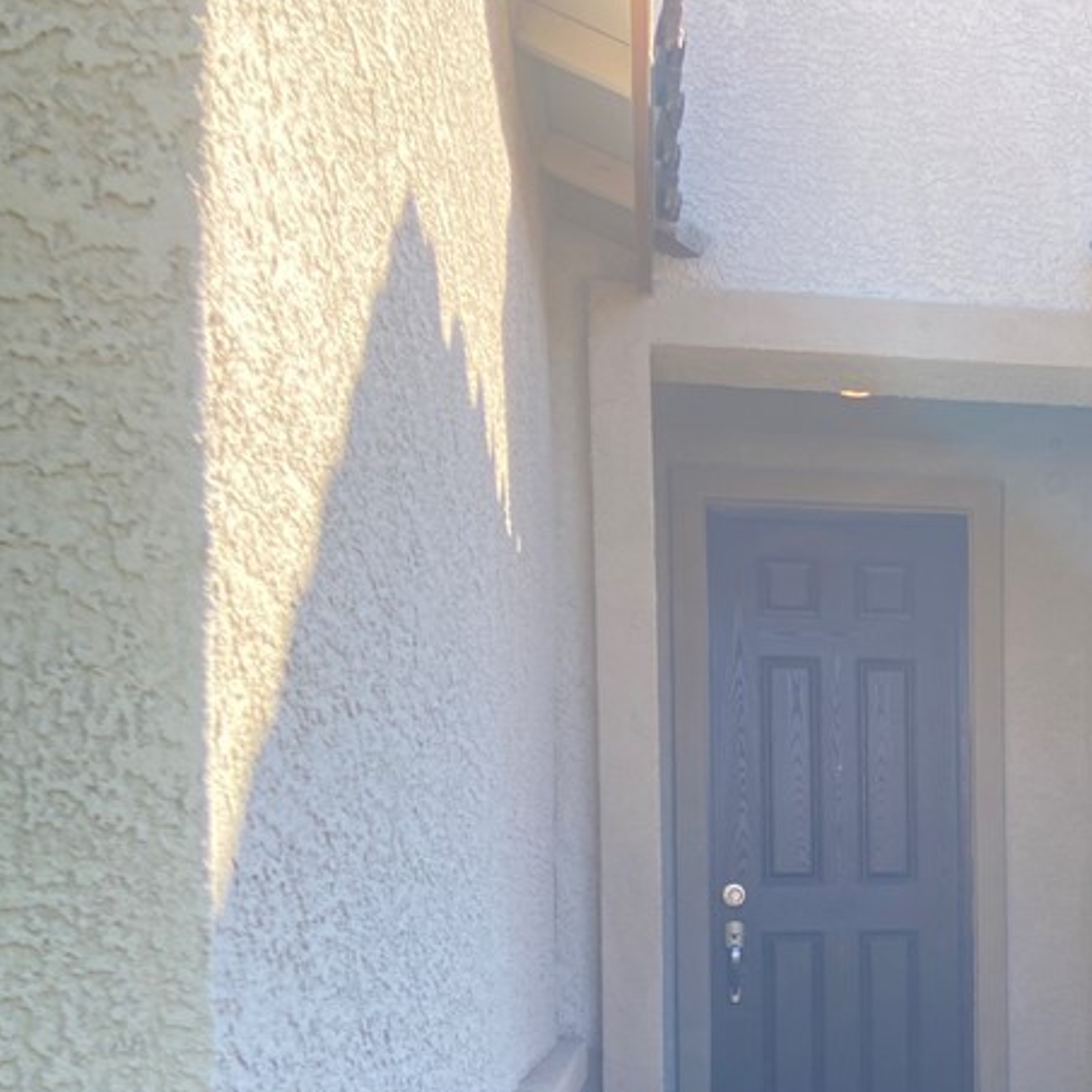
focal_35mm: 52
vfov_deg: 31.8
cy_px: 897
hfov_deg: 30.8
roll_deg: +0.6
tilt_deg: -0.1
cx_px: 1053
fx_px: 1856
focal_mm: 4.25
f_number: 1.8
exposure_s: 1/381
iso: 32
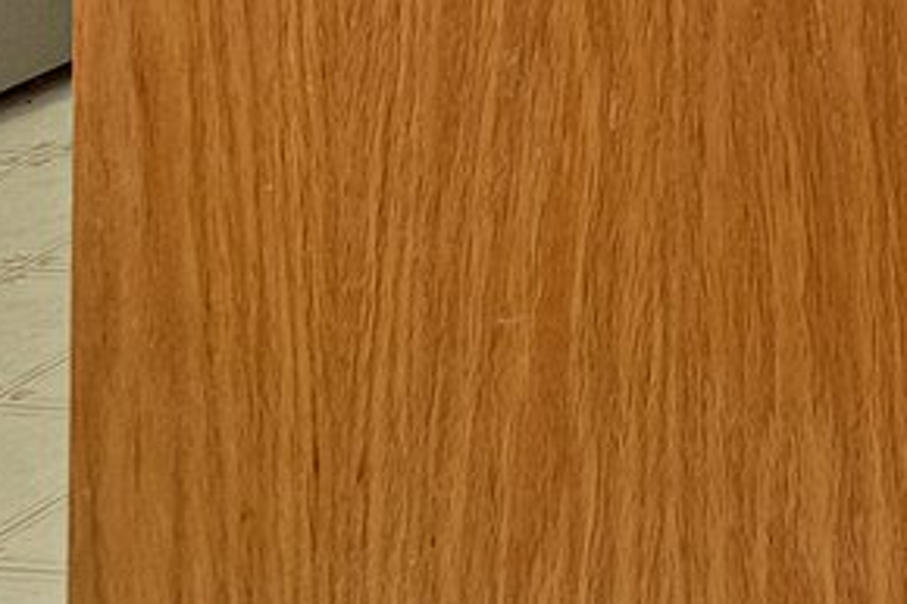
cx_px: 2734
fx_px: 2669
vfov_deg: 9.6
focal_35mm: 106
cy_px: -1272
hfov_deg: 11.3
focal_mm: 10
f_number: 6.3
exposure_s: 1/5
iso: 640
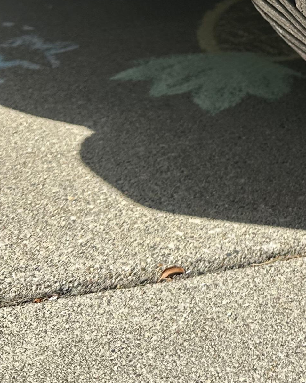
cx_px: 416
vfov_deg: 22.9
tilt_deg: -12.4
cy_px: -22
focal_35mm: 79
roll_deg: -4.4
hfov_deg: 17.9
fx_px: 895
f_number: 1.78
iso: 80
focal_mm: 6.86
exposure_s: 1/1374
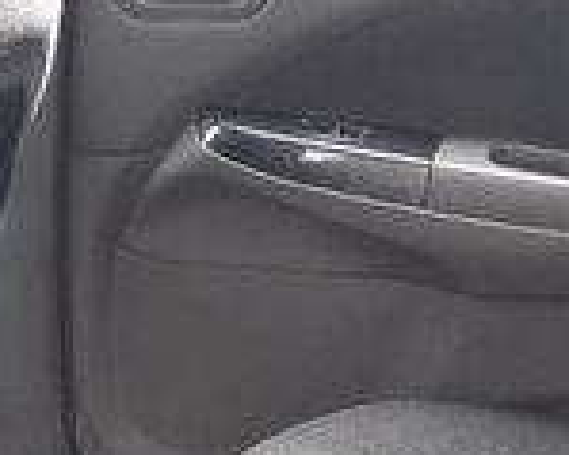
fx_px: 1969
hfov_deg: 16.4
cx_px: 370
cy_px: 595
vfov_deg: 12.7
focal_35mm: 117
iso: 50
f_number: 1.9
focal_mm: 3.6
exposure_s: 1/50
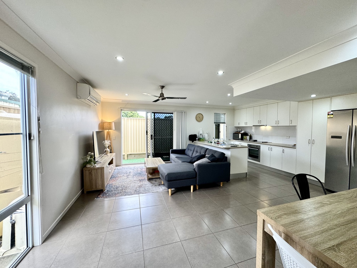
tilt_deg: -2.0
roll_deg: +0.0
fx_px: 144
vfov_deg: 85.7
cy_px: 134
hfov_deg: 102.1
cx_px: 178
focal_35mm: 14
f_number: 2.2
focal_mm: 2.22
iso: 125
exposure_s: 1/100
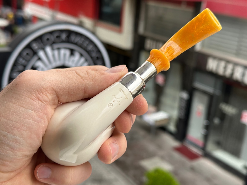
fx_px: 343
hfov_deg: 39.7
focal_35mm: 48
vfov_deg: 30.3
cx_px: 124
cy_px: 92
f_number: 1.78
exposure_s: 1/442
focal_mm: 6.86
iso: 64
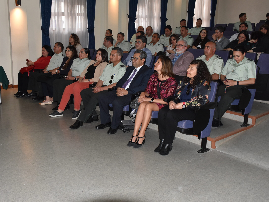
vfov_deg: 37.7
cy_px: 95
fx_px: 295
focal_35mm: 38
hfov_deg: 48.8
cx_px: 112
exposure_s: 1/60
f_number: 5.6
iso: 1250
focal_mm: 22
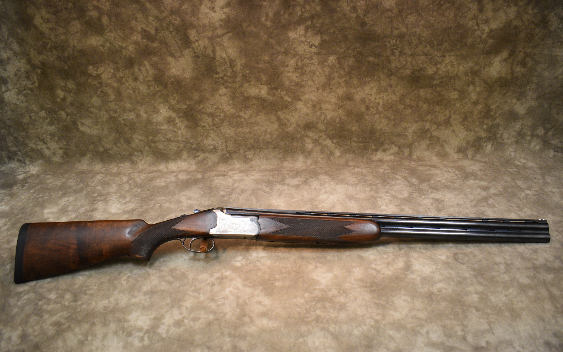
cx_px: 279
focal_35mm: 31
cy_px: 171
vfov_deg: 40.6
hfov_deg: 61.2
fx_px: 476
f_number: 3.5
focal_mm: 20
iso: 1250
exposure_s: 1/125
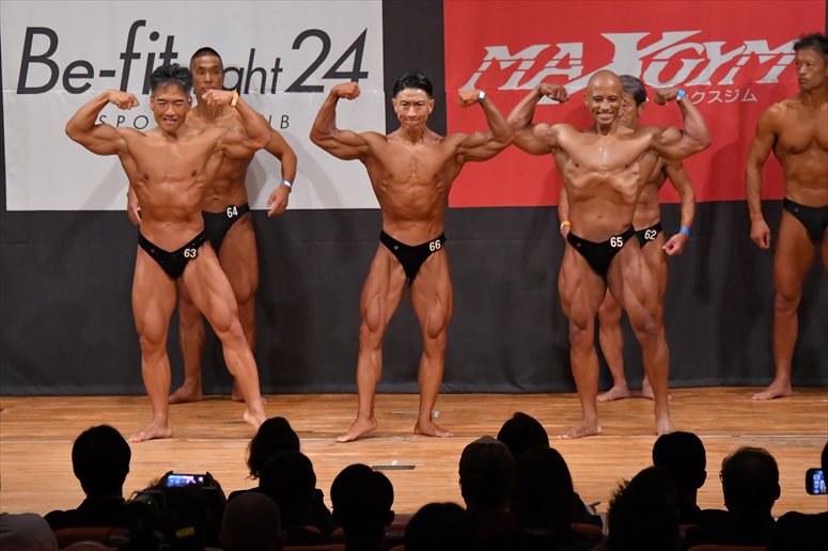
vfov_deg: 6.3
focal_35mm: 217
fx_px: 4989
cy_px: 276
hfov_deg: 9.5
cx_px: 414
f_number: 5.6
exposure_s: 1/400
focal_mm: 145
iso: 6400
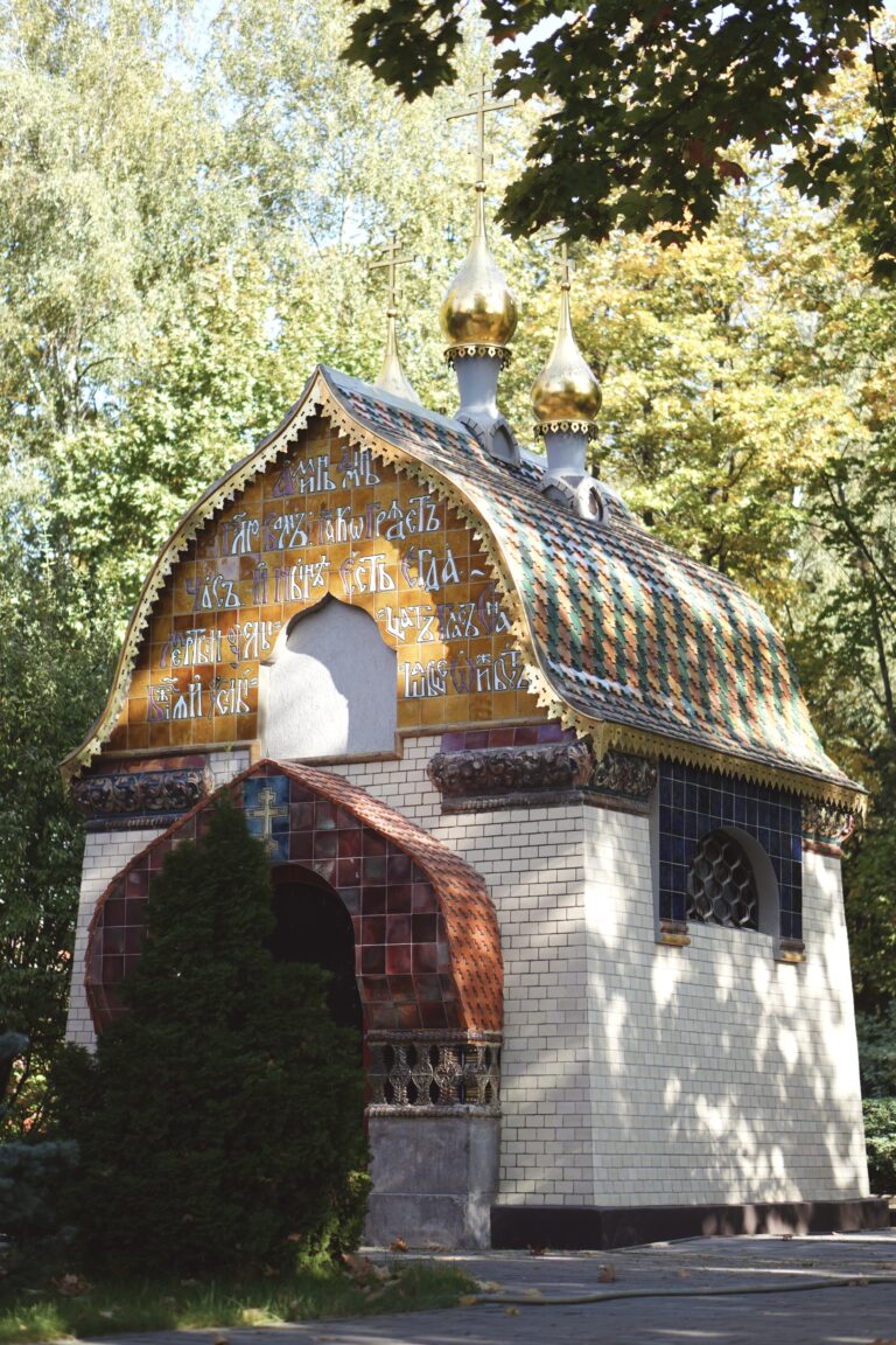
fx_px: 2800
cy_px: 672
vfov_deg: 27.0
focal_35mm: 75
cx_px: 448
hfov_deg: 18.2
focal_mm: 50
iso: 100
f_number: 1.8
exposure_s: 1/1000
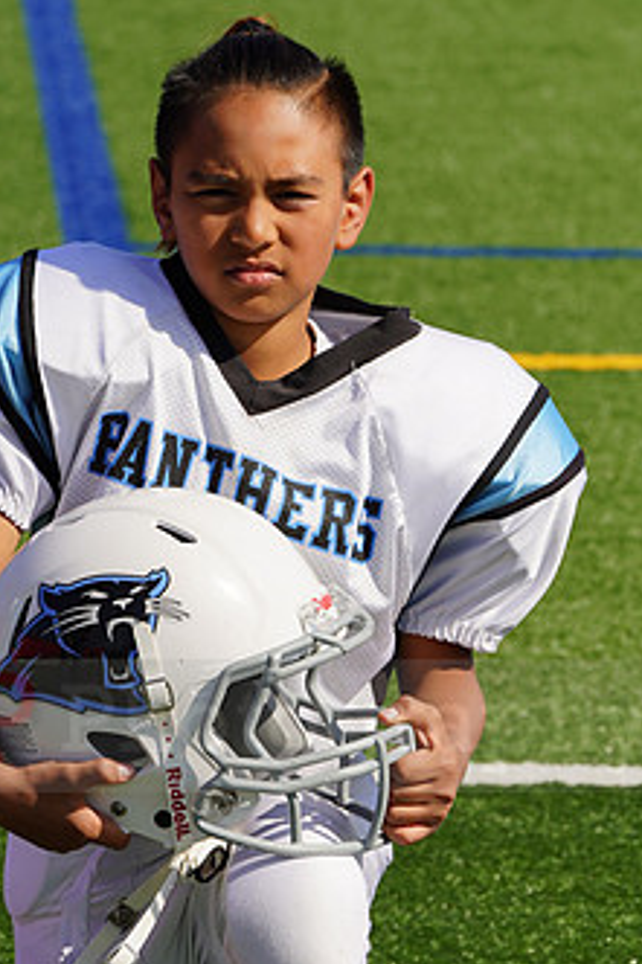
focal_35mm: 365
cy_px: 700
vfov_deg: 5.6
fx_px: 9773
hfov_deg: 3.8
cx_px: 273
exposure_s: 1/250
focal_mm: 209
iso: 100
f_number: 11
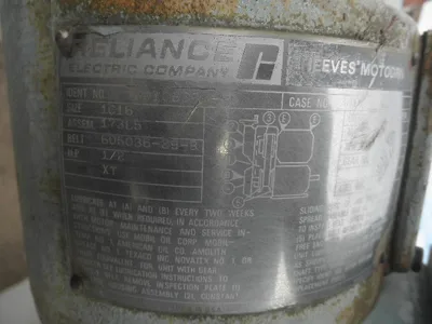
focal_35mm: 28
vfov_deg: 49.7
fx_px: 349
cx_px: 216
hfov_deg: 63.4
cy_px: 162
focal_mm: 5
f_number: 3
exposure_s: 1/400
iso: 64
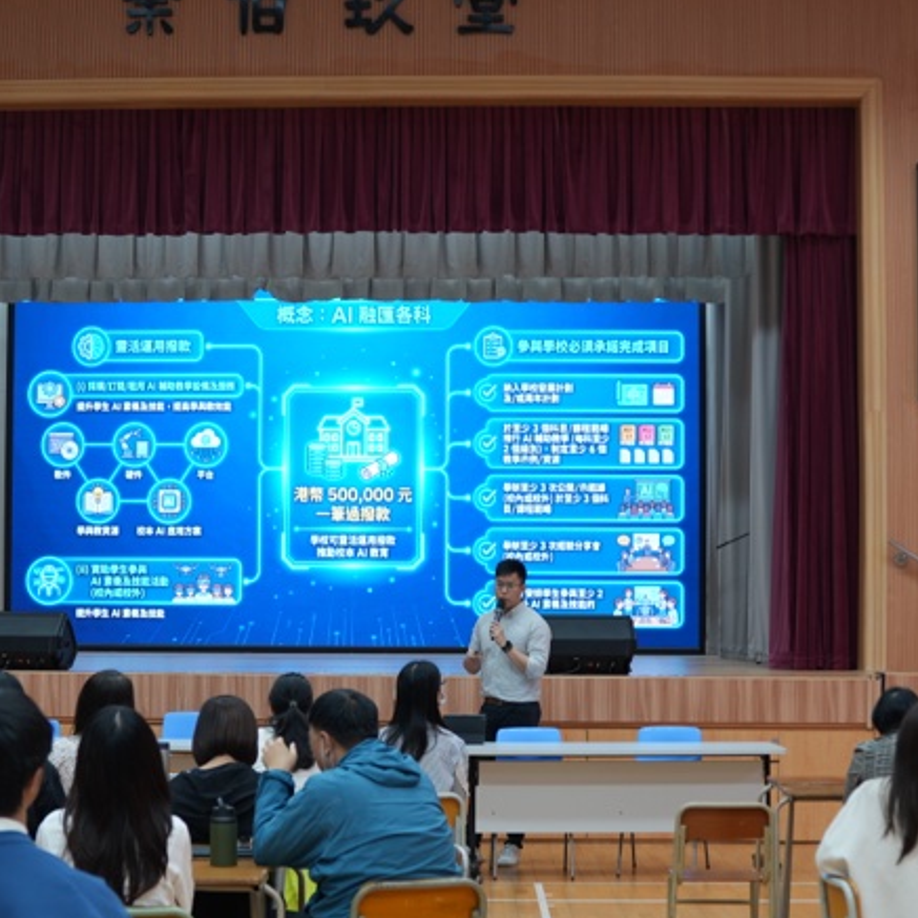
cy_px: 563
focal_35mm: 71
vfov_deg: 24.4
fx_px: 2121
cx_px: 403
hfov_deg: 24.4
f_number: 2.8
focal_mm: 30.3
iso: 160
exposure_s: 1/30
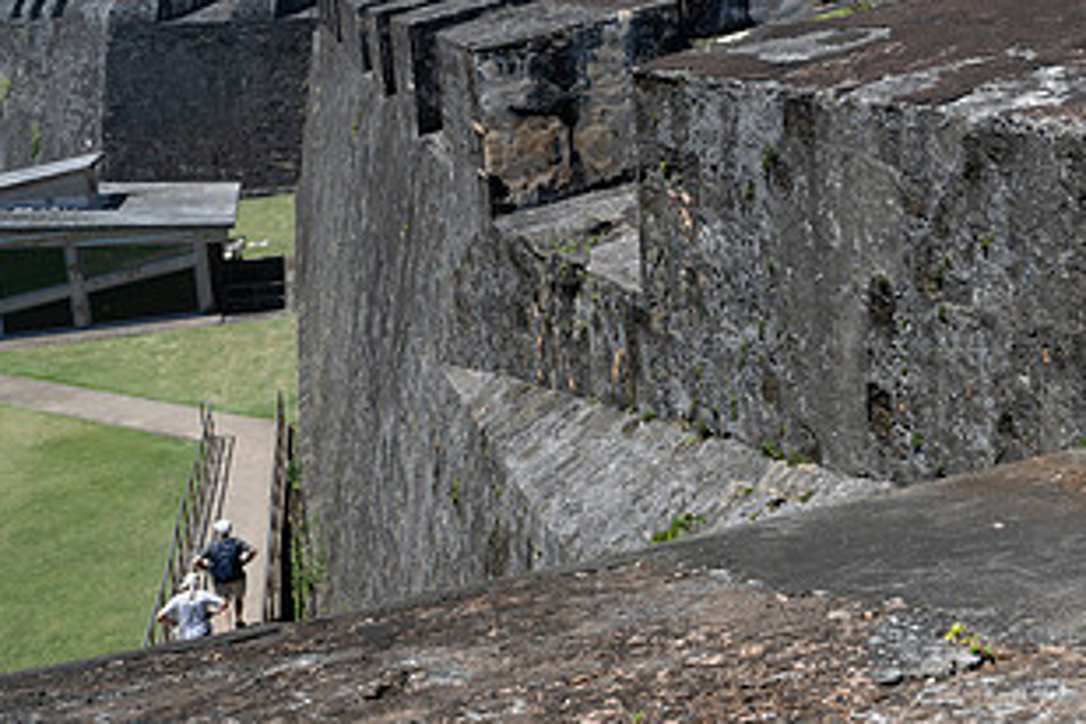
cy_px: 185
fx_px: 1357
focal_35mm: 45
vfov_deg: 29.4
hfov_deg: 41.5
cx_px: 889
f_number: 8
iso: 100
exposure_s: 1/125
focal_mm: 24
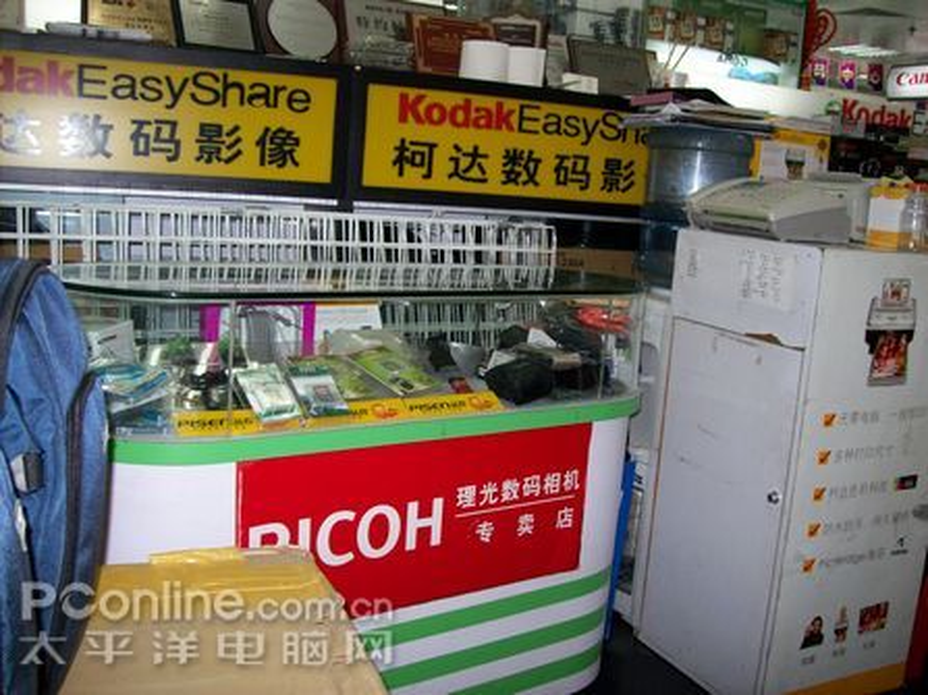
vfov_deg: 39.6
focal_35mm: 36
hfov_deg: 51.4
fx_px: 965
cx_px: 464
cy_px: 348
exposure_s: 1/64
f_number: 2.7
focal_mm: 6
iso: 100
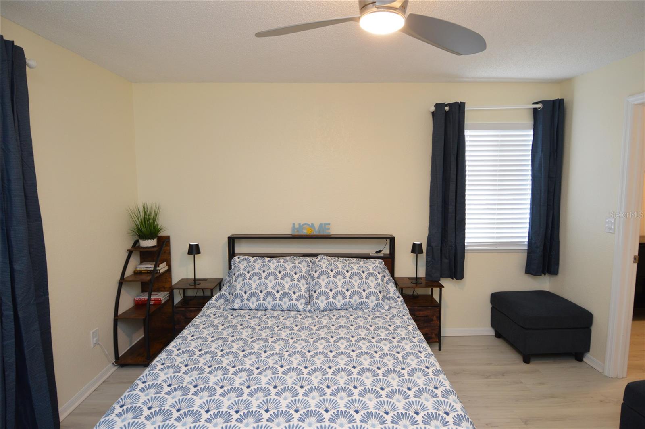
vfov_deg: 67.3
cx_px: 322
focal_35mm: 18
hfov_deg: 90.1
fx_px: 322
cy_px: 214
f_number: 4
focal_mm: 12
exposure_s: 1/60
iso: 500
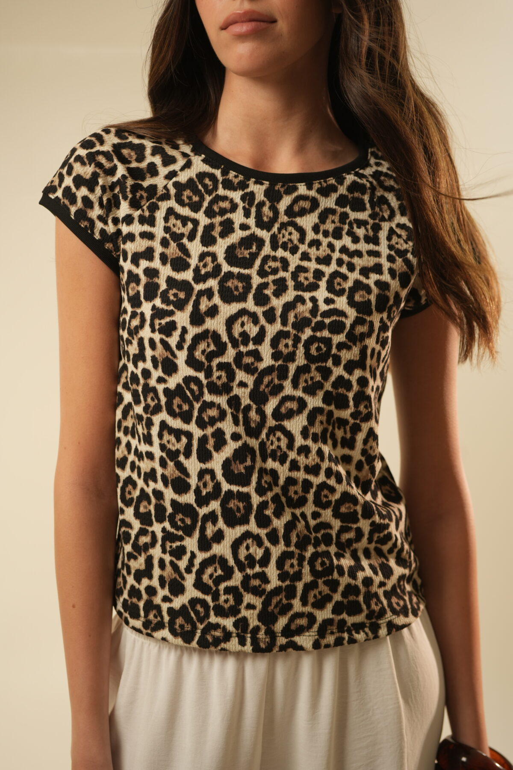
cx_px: 256
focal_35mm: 50
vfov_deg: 39.6
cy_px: 385
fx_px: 1069
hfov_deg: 27.0
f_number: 3.5
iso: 500
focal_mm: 50
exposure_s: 1/125
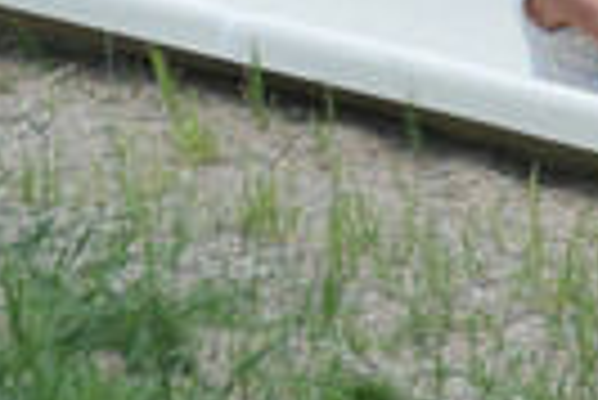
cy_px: 196
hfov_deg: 3.5
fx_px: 9761
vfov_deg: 2.3
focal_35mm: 587
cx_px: 881
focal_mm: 195
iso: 560
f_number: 6.3
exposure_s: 1/640
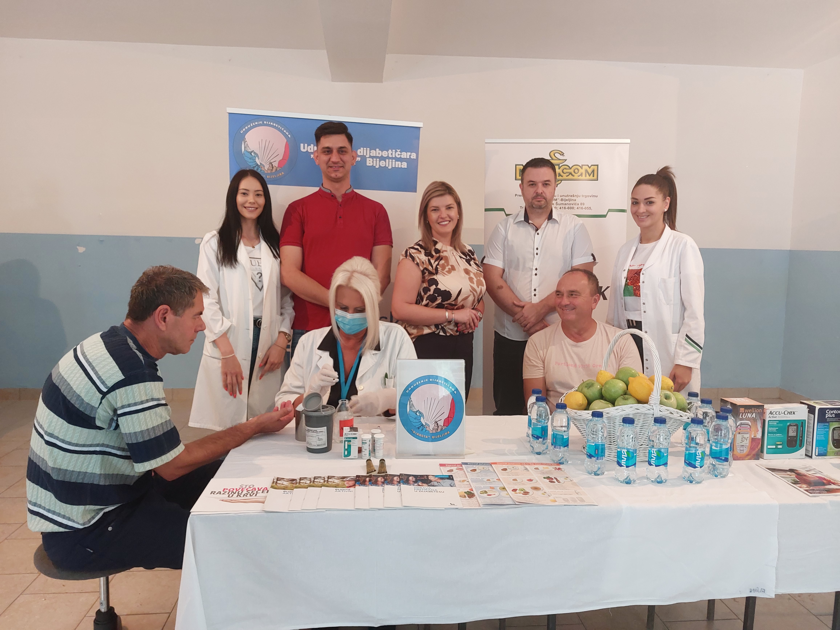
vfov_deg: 54.9
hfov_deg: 69.4
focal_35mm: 25
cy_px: 315
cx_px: 420
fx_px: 607
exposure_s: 1/50
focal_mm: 5.23
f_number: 1.8
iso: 500
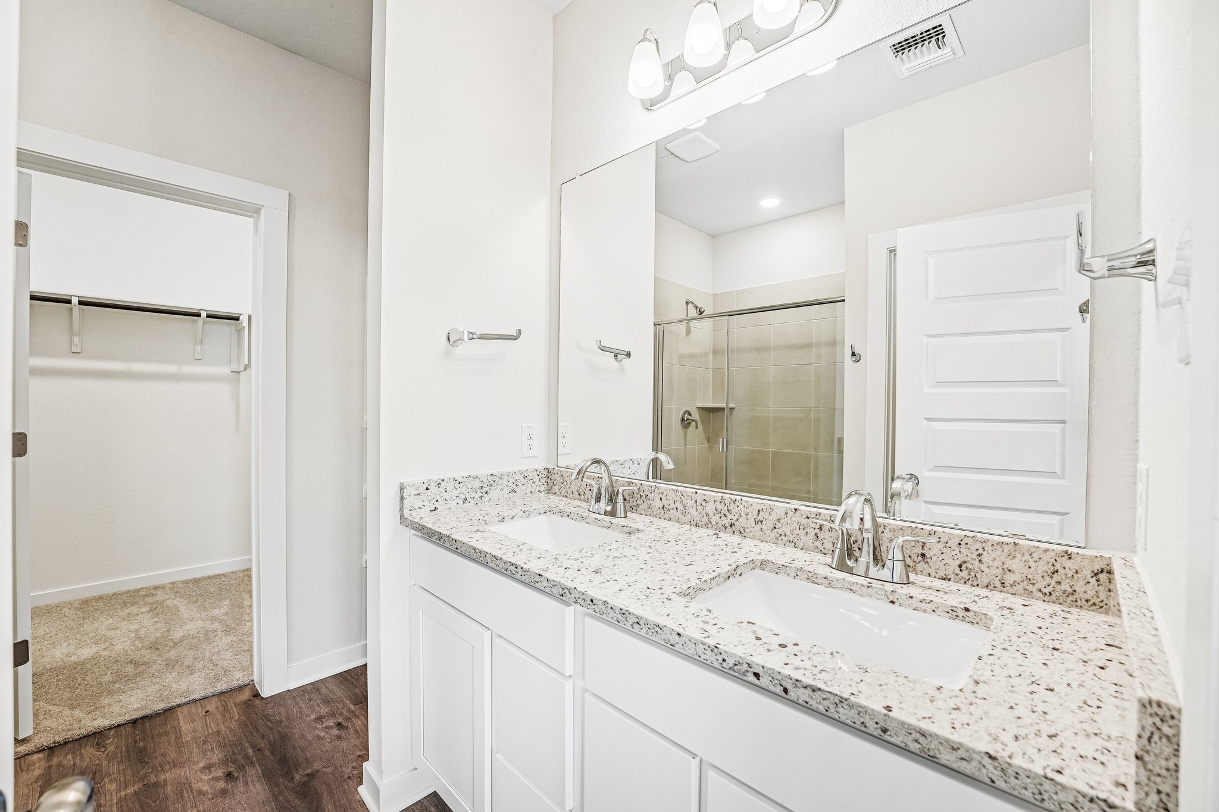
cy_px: 406
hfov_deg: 104.3
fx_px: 474
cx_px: 610
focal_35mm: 14
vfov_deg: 81.2
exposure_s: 1/40
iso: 400
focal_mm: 14
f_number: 8
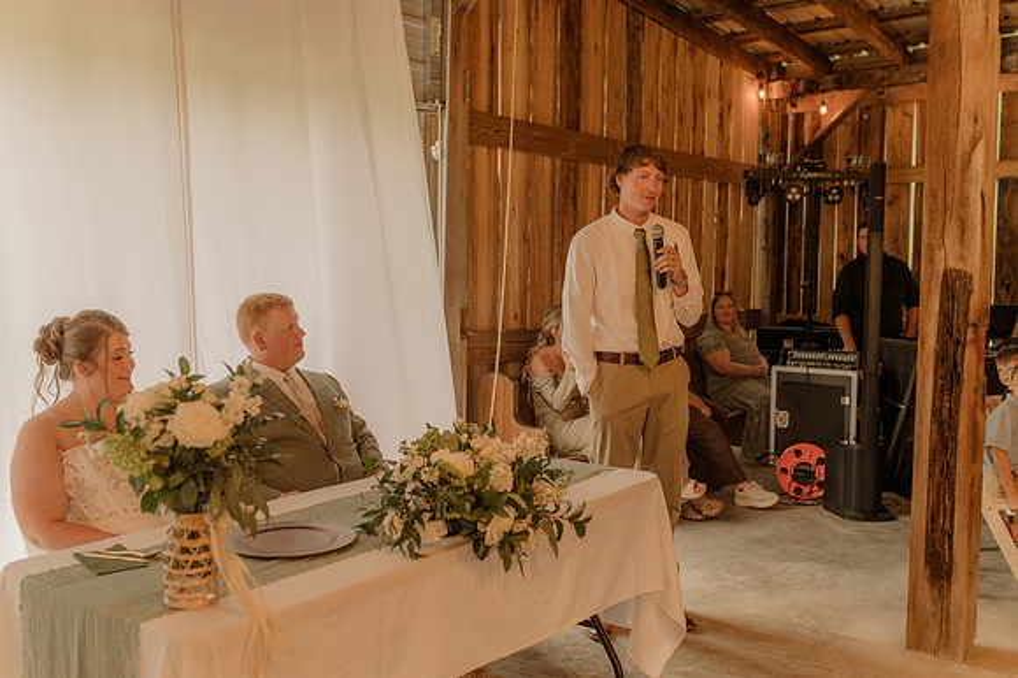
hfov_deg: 53.6
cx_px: 508
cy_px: 339
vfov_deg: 37.2
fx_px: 1007
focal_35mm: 36
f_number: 2.5
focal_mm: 35
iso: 640
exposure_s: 1/200
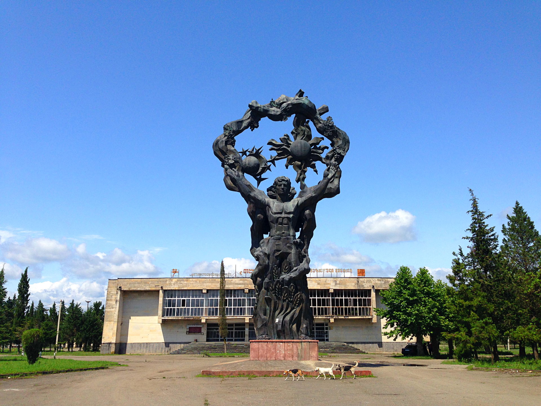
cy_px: 203
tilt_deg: +16.2
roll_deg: -1.2
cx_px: 270
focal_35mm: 33
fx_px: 516
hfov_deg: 55.4
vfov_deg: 42.9
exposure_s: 1/2088
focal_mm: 4.12
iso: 50
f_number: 2.4
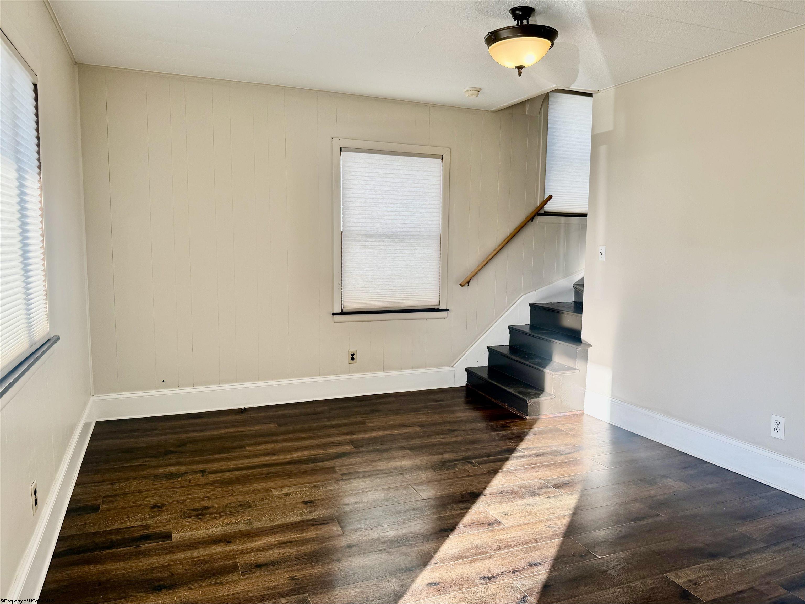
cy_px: 302
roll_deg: -0.3
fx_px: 558
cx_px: 402
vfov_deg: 56.8
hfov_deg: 71.6
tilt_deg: -5.5
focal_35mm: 24
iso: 64
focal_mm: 6.76
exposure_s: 1/234
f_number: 1.78
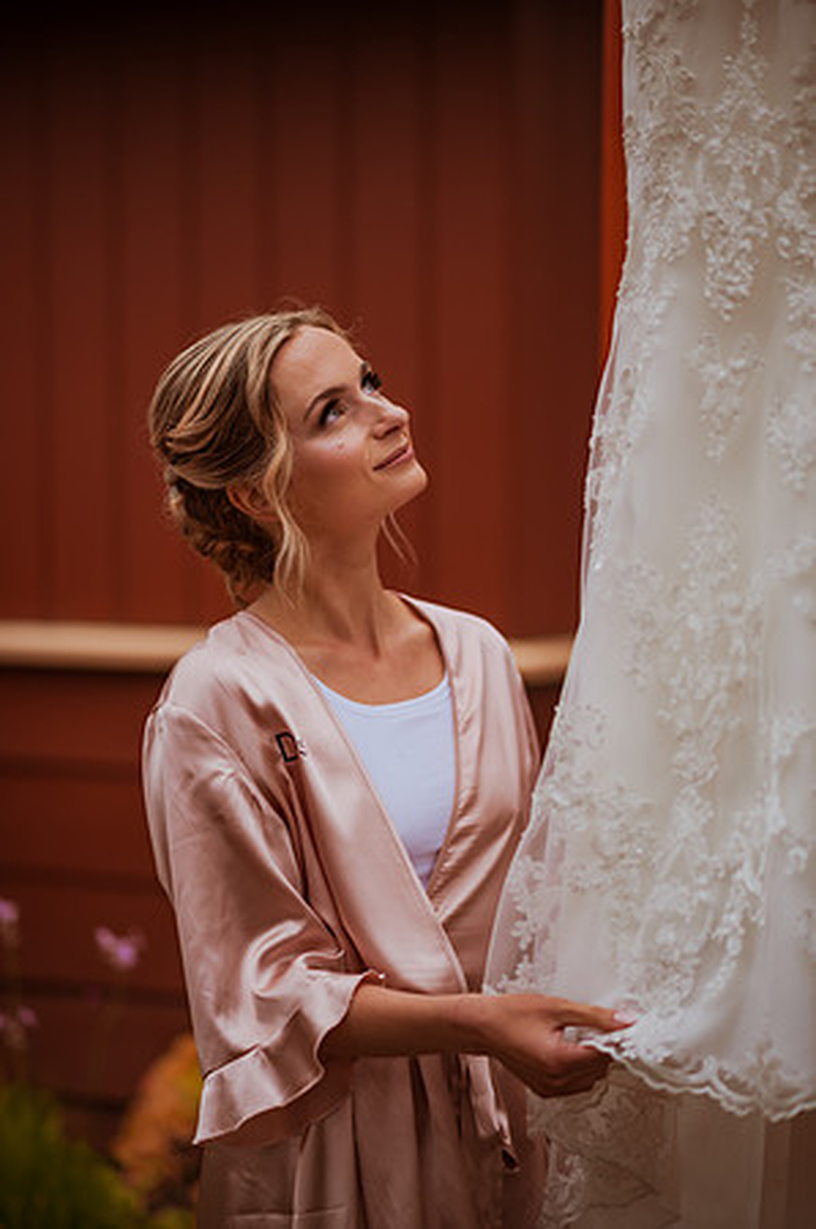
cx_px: 408
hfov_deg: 16.0
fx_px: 2896
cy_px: 614
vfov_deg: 23.9
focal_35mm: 85
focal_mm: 85
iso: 200
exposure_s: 1/2500
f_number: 1.8
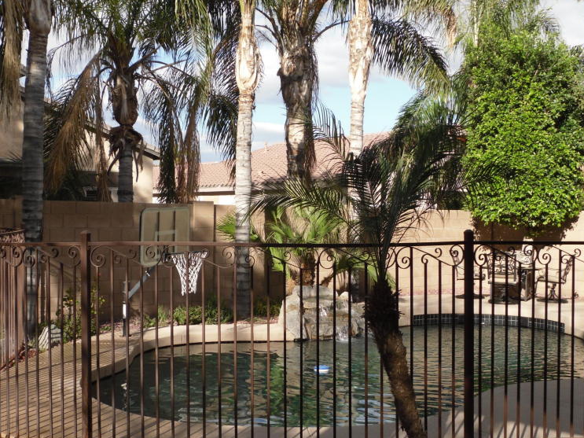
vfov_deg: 23.6
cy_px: 245
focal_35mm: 62
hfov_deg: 31.2
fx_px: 1046
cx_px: 277
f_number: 8.2
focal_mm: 6.3
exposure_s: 1/107
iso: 80
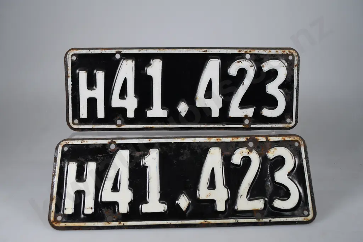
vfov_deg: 40.0
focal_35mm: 33
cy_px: 121
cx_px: 182
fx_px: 333
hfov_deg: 57.2
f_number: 7.1
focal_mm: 22
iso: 400
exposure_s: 1/200
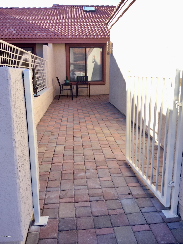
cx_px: 92
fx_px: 219
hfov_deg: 45.4
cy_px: 122
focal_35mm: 31
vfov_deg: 58.4
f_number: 2.4
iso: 25
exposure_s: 1/242
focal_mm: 3.3
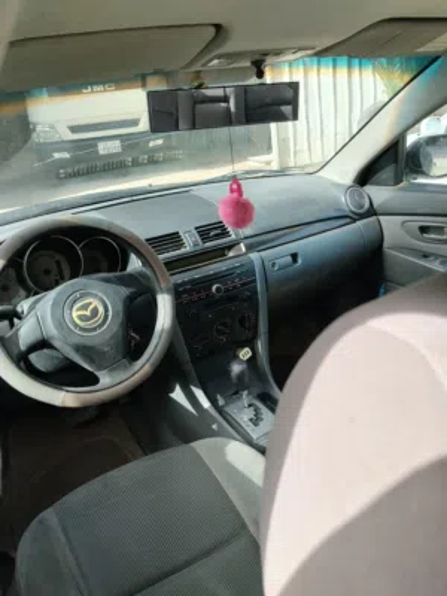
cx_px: 224
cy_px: 298
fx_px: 499
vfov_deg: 61.7
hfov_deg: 48.2
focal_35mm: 29
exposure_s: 1/202
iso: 50
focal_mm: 4.22
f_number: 1.8
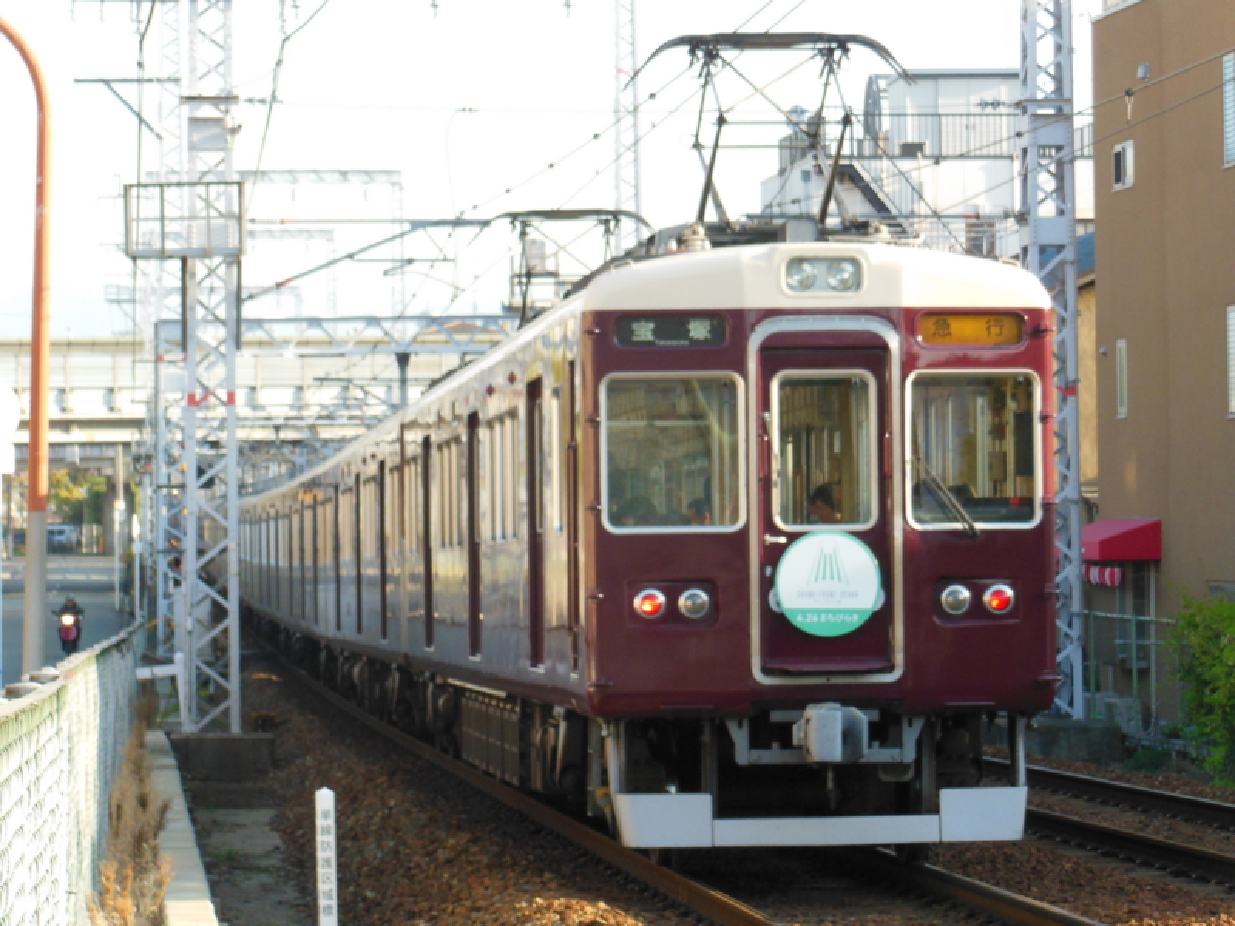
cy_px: 463
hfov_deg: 13.8
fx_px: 5102
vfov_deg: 10.4
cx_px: 618
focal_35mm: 143
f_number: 5.8
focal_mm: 25.5
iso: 400
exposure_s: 1/250
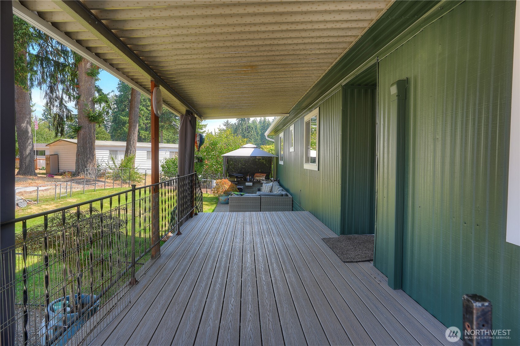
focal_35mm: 21
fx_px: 303
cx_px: 260
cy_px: 173
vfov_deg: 59.5
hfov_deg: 81.2
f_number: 8
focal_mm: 21
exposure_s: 1/25
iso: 100
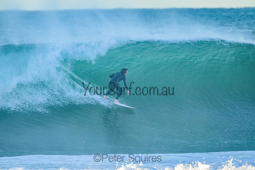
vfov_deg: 1.7
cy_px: 85
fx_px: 5668
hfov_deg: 2.6
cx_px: 128
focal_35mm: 800
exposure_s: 1/1250
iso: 6400
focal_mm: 800
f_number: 11
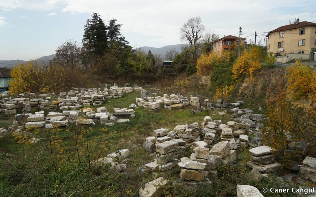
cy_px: 93
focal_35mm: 25
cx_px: 161
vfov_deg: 49.2
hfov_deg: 72.5
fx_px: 215
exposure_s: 1/250
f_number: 4.5
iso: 100
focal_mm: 24
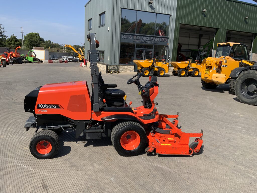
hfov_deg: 61.7
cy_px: 96
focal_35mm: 29
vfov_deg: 48.2
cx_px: 128
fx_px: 215
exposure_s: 1/1730
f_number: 1.8
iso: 16
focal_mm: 3
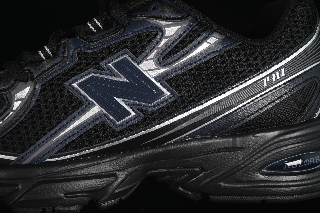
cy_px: 106
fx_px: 667
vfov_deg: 18.2
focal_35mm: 75
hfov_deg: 27.0
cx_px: 160
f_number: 6.3
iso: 160
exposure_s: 1/60
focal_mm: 50
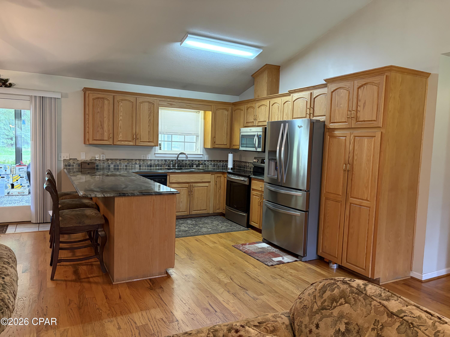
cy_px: 168
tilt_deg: -4.9
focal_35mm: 26
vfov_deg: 53.1
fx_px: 338
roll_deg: -1.1
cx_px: 225
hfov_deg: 67.3
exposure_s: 1/60
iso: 320
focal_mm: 5.96
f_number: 1.6
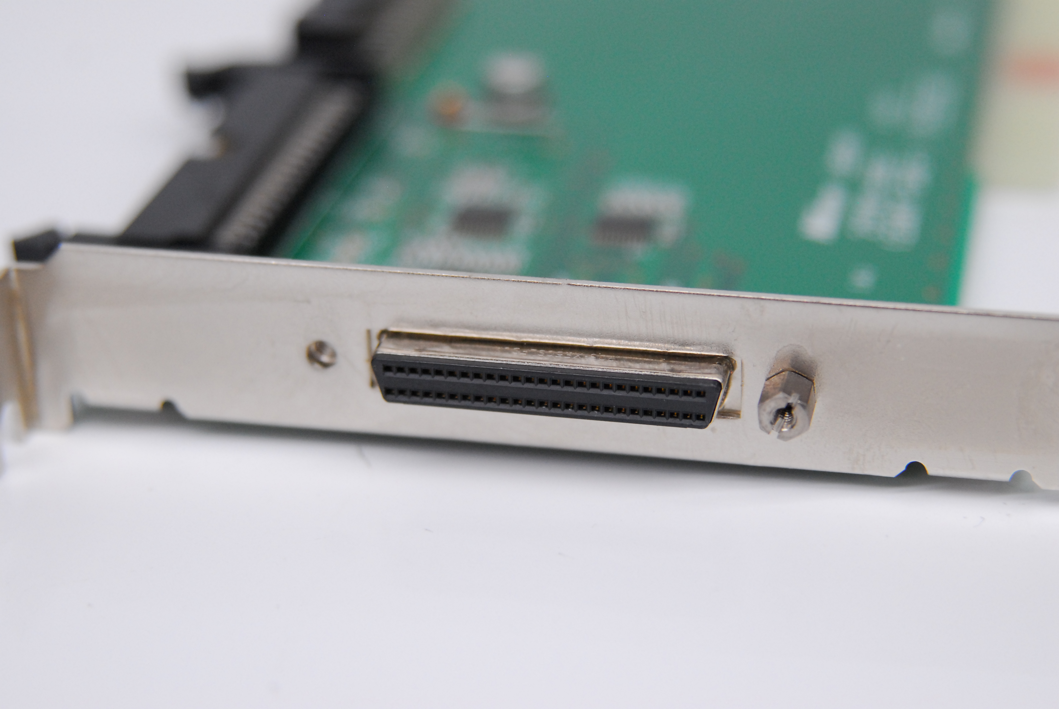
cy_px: 354
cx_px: 530
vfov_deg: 13.9
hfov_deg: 20.6
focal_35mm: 99
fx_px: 2916
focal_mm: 66
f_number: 4
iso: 800
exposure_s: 1/160
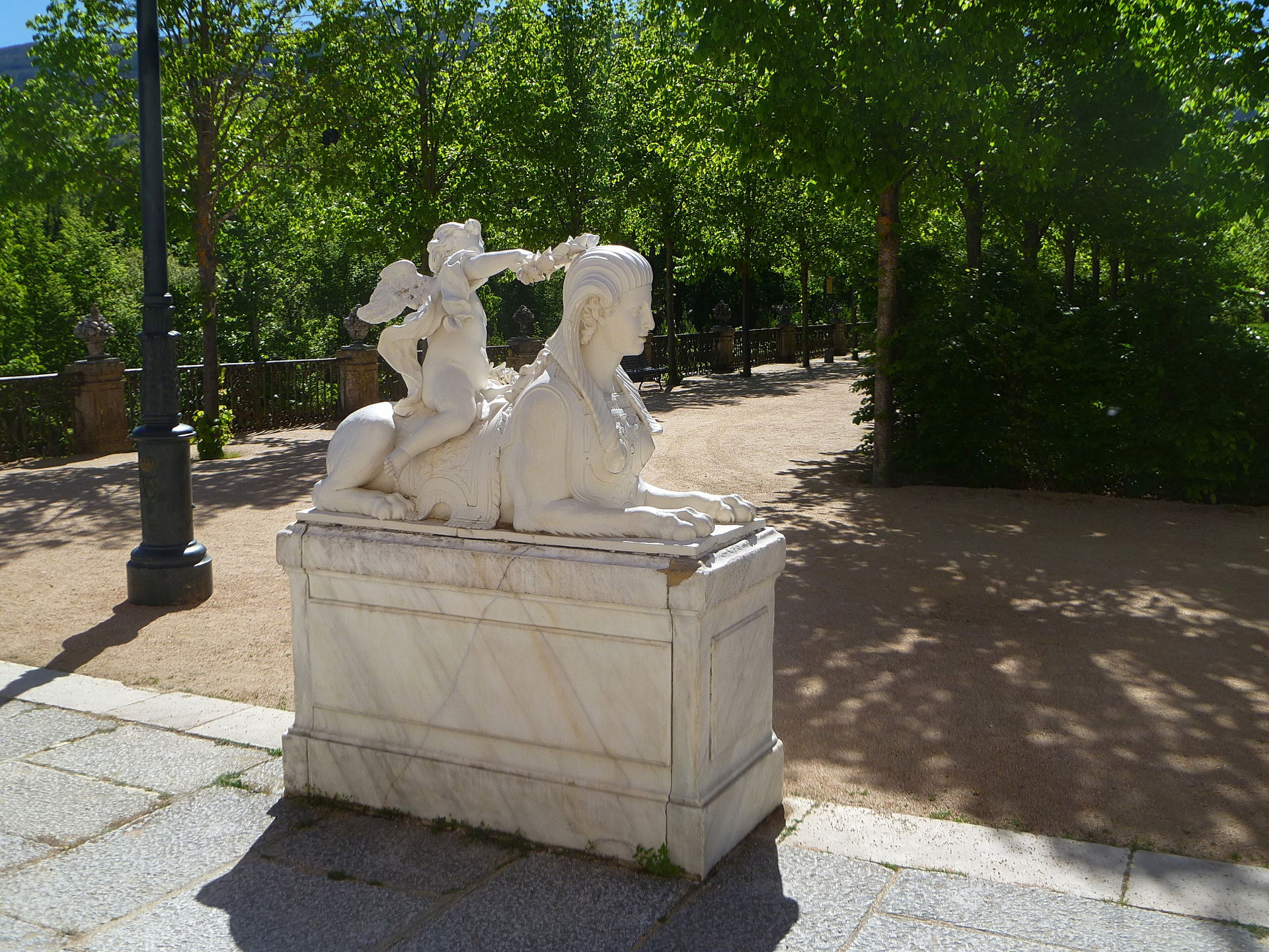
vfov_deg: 41.8
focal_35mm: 34
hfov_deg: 54.0
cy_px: 476
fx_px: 1246
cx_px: 634
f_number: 3.6
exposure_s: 1/640
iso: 80
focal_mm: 6.1
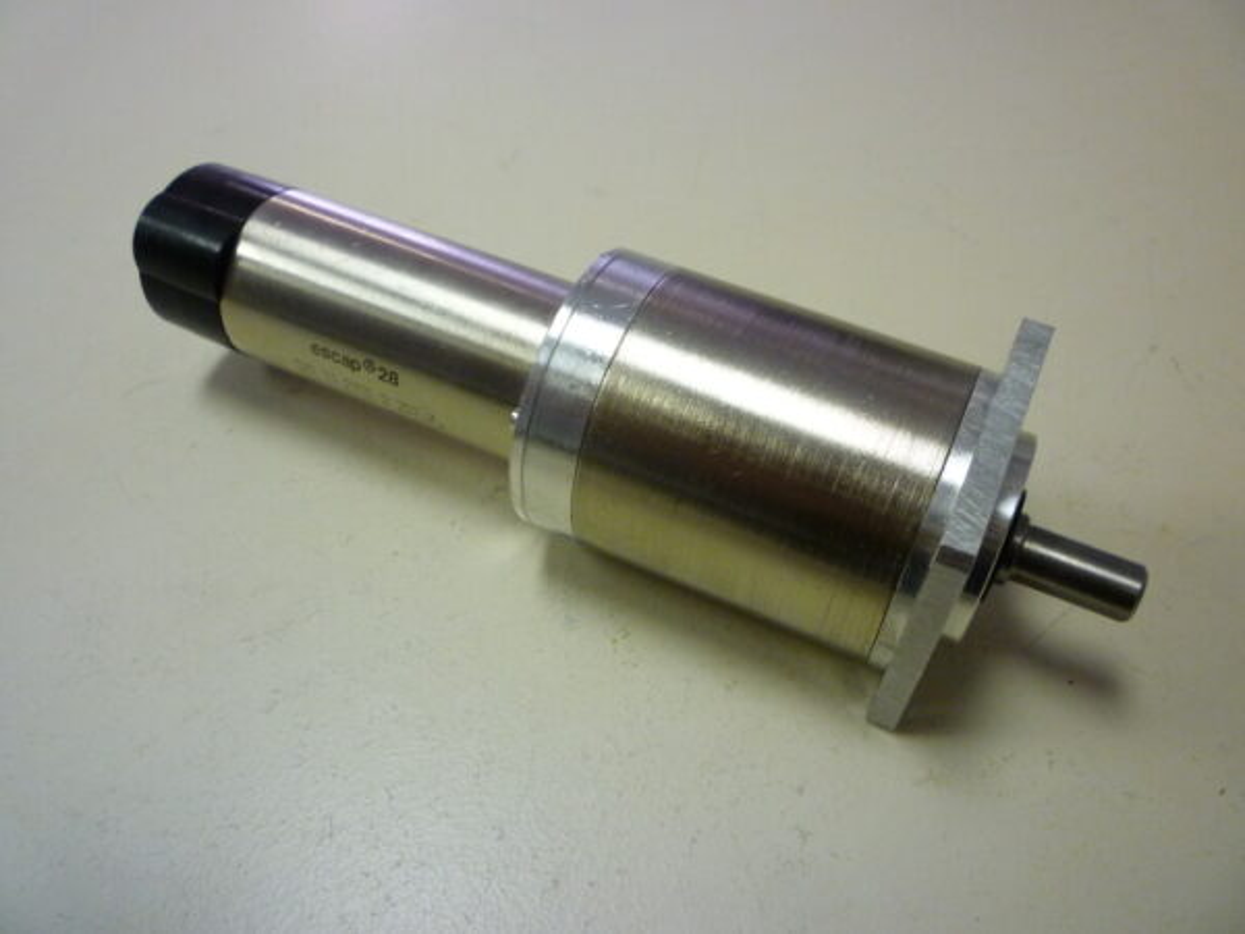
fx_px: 1043
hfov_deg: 61.7
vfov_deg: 48.2
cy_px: 467
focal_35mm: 29
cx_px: 622
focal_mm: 5.2
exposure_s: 1/30
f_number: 3.3
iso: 320
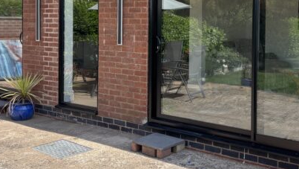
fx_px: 428
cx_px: 158
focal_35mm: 54
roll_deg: -0.3
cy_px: 34
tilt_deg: -1.6
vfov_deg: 22.0
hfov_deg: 38.5
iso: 50
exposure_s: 1/1616
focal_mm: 5.96
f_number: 1.6
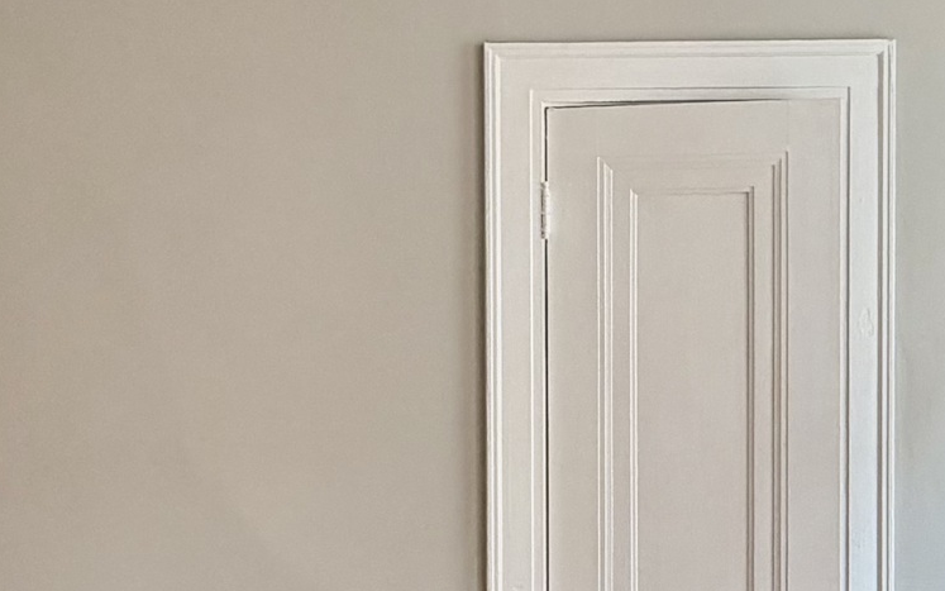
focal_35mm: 61
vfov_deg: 21.1
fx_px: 1571
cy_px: 442
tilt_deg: -1.6
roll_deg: +0.8
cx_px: 448
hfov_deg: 33.5
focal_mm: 2.22
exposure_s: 1/120
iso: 200
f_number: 2.2
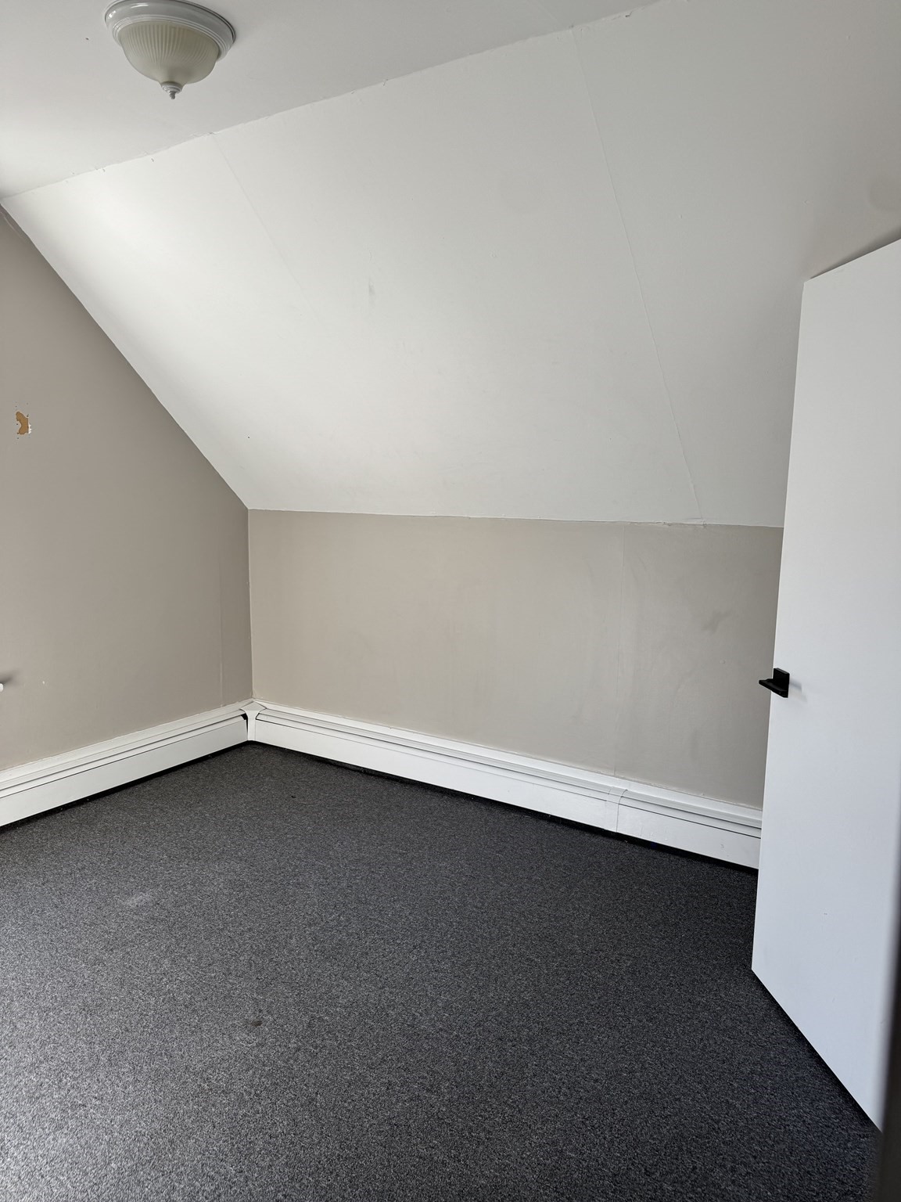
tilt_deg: -7.5
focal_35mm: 24
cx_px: 450
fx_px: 833
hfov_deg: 56.8
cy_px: 601
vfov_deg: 71.6
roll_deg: +0.1
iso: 64
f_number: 1.78
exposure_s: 1/185
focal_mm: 6.76
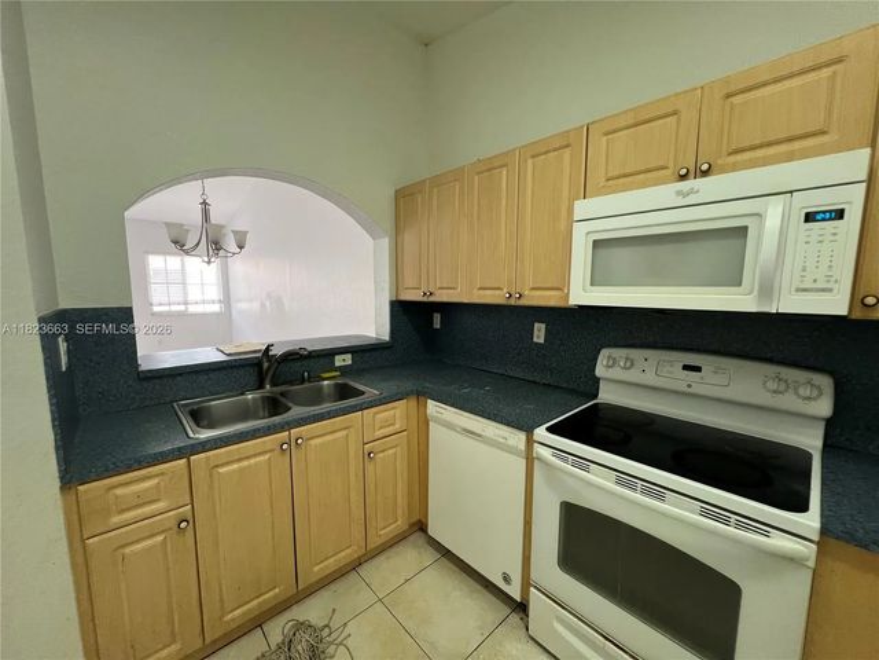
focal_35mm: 13
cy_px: 330
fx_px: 330
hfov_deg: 106.2
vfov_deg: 89.9
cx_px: 440
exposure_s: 1/60
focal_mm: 1.57
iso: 160
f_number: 1.8
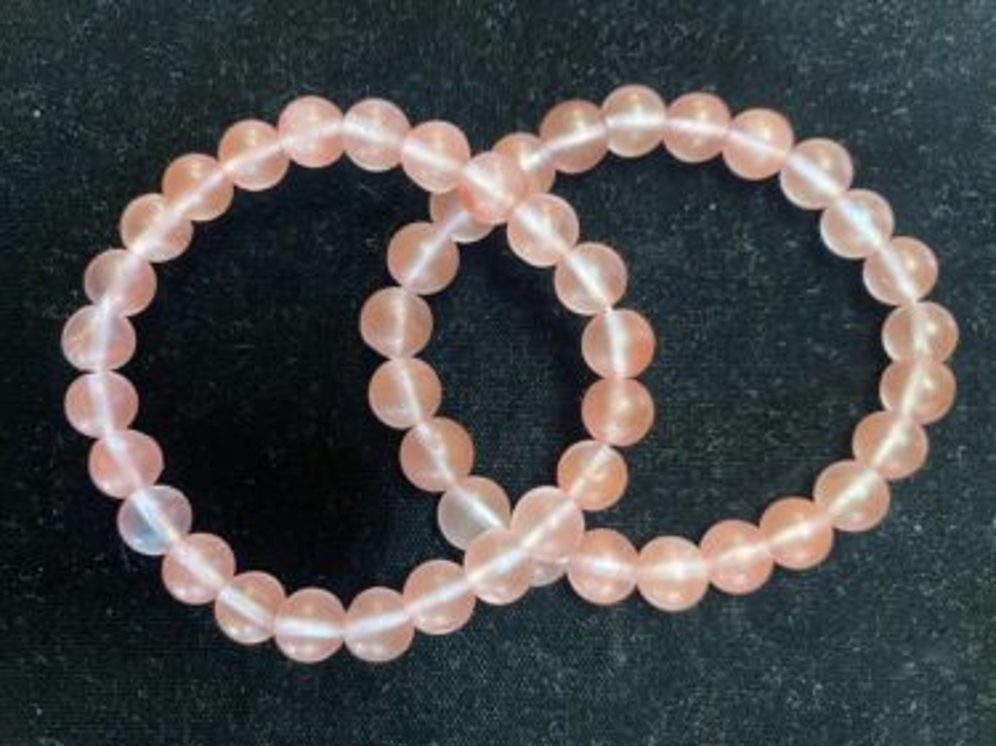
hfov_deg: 67.3
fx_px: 748
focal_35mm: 26
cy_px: 373
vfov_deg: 53.0
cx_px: 498
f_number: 1.8
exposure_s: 1/40
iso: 400
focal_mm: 4.25
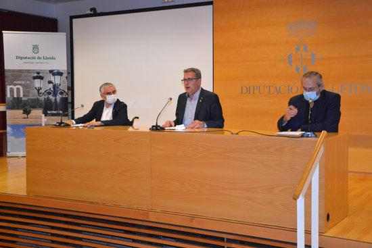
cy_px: 124
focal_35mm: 51
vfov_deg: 26.5
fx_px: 527
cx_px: 186
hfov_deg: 38.9
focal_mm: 34
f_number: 4.2
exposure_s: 1/60
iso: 1400
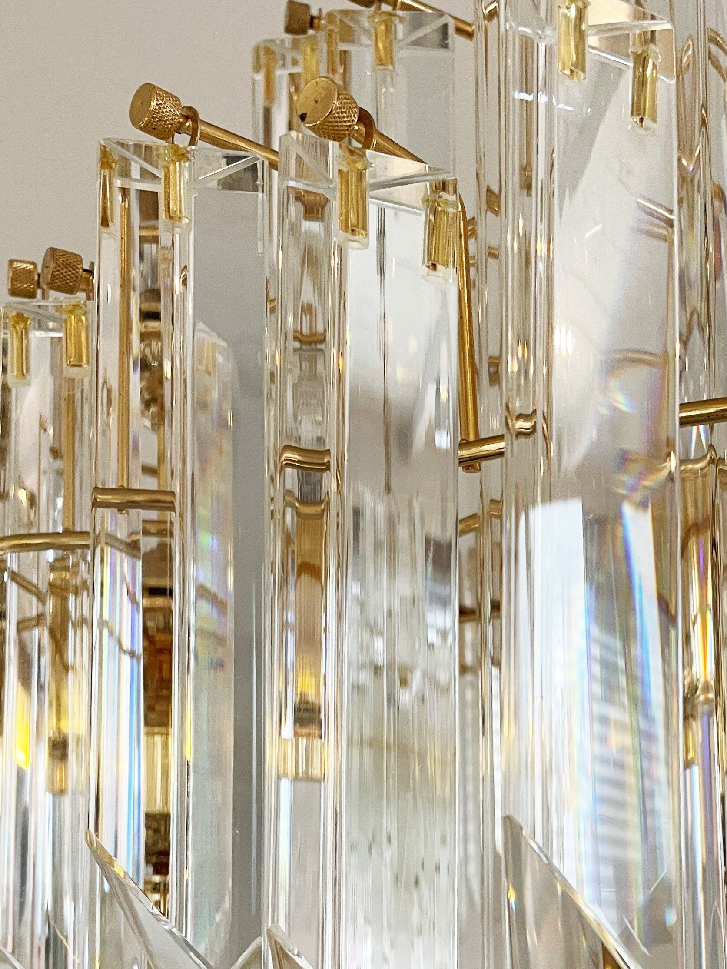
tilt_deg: +5.6
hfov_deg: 30.5
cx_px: 518
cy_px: 716
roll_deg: +2.0
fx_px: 1316
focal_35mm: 47
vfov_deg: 39.4
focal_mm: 4.2
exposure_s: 1/62
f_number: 1.6
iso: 125
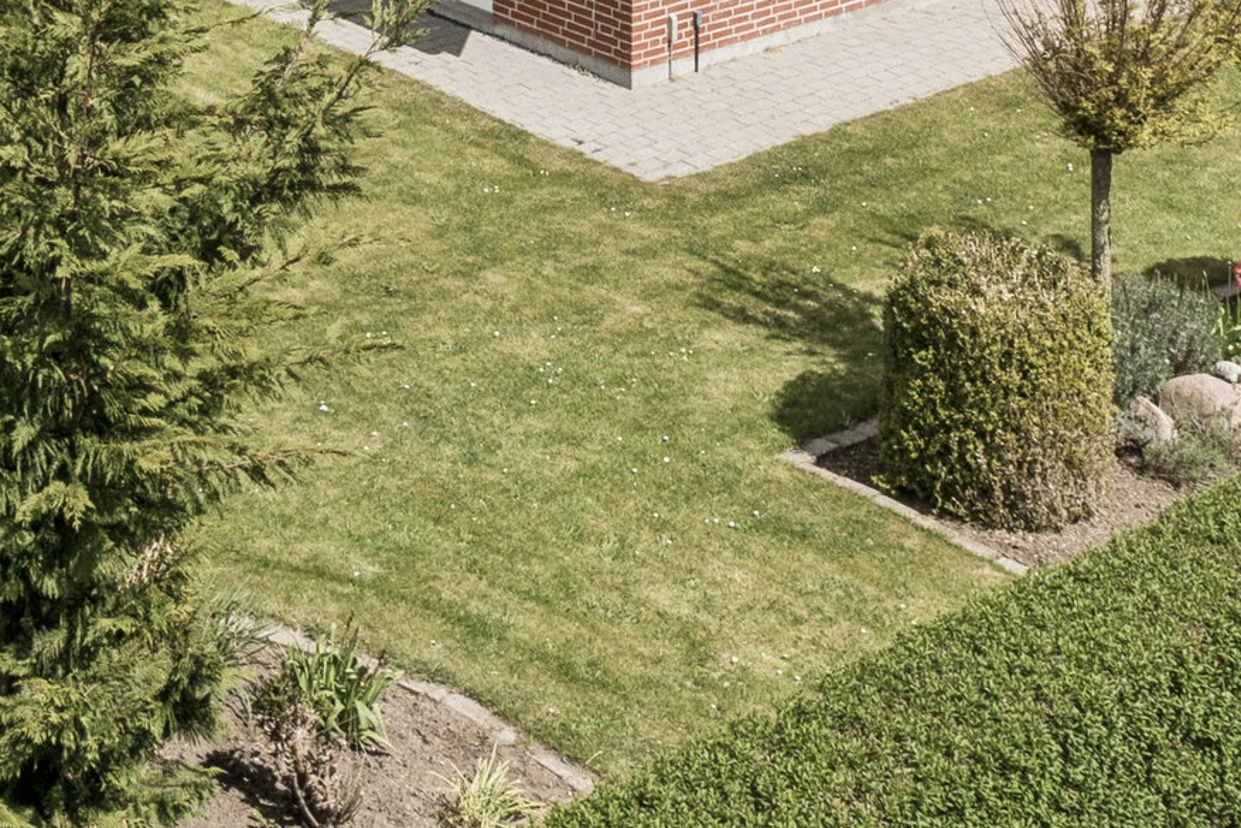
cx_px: 18
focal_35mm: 67
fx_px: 2300
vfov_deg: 18.8
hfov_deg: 28.5
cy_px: -279
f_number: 8
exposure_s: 1/1000
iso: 250
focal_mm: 13
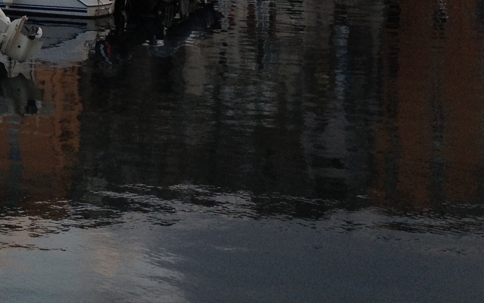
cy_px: -177
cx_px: -74
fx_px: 1478
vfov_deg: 11.2
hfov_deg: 17.8
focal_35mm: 112
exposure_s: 1/198
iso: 64
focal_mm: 4.28
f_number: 2.4
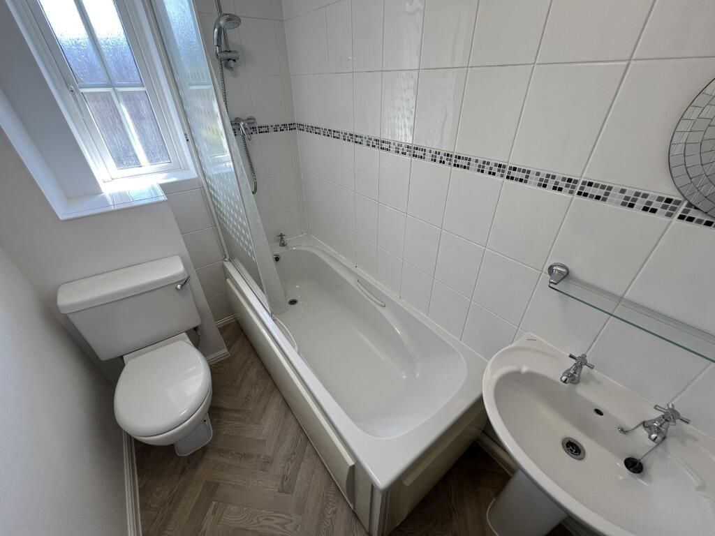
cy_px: 268
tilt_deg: -34.3
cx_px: 358
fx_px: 269
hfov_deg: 106.2
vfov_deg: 89.9
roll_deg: +1.0
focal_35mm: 13
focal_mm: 1.57
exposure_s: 1/99
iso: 50
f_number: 1.8
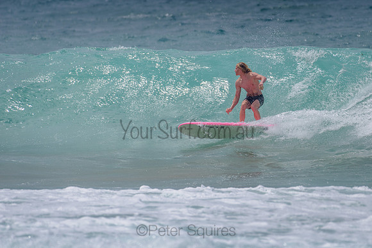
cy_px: 97
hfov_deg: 3.4
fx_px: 6349
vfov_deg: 2.2
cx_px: 224
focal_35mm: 614
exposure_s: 1/2000
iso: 80
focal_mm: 500
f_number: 5.6
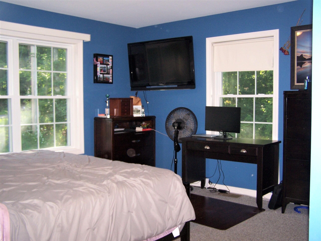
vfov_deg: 37.7
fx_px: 352
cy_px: 120
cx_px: 160
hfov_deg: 49.0
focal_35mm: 38
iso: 140
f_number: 2.8
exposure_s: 1/60
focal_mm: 6.3
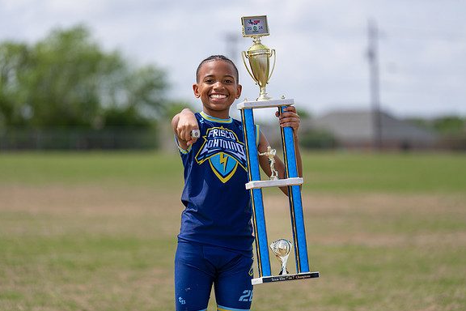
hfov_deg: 14.4
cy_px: 156
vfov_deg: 9.7
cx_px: 233
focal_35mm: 142
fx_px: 1838
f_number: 2.8
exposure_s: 1/2000
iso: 100
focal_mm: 141
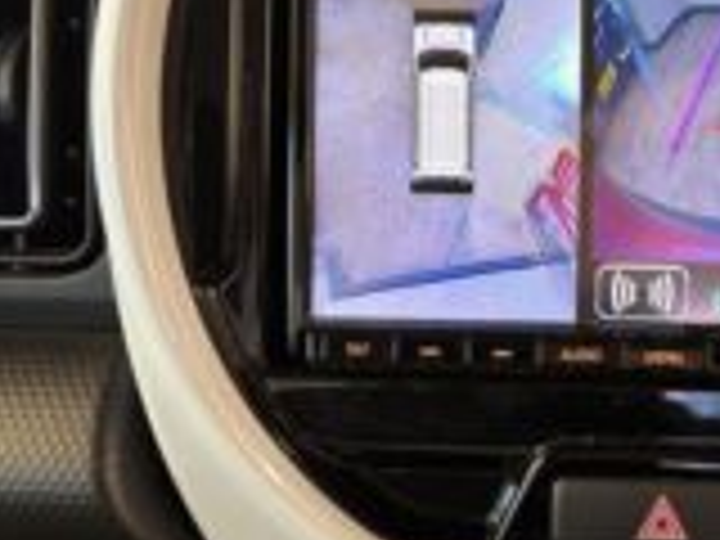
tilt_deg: -22.3
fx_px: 1186
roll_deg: +1.0
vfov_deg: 25.4
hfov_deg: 31.6
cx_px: 698
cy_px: 142
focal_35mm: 57
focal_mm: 5.96
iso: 200
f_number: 1.6
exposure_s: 1/48
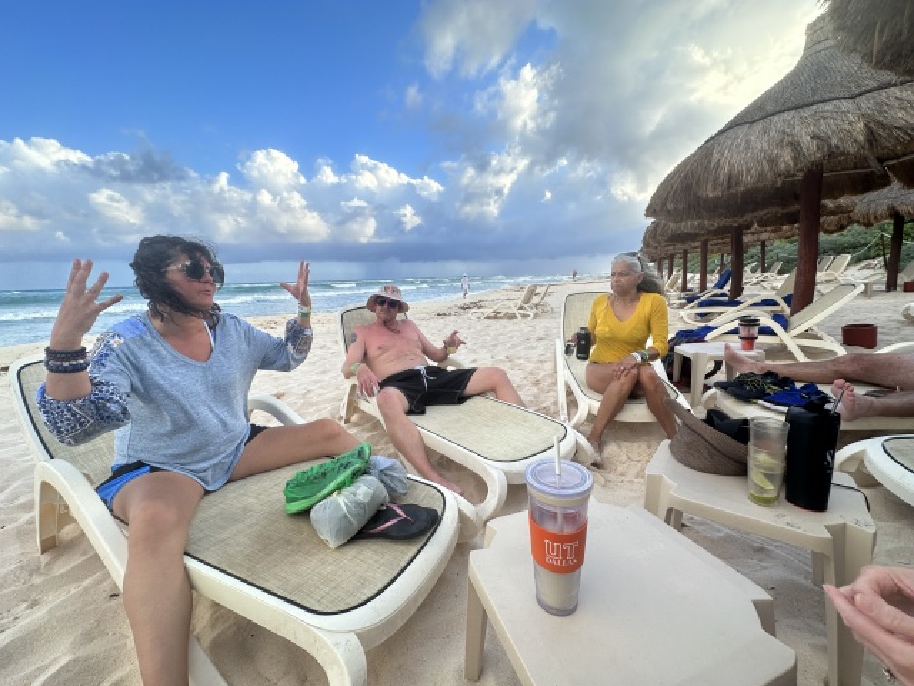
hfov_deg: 102.1
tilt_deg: -10.9
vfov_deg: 85.7
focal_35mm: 14
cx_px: 457
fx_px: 370
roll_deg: +1.3
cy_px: 343
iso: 40
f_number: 2.2
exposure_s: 1/720
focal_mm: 2.22
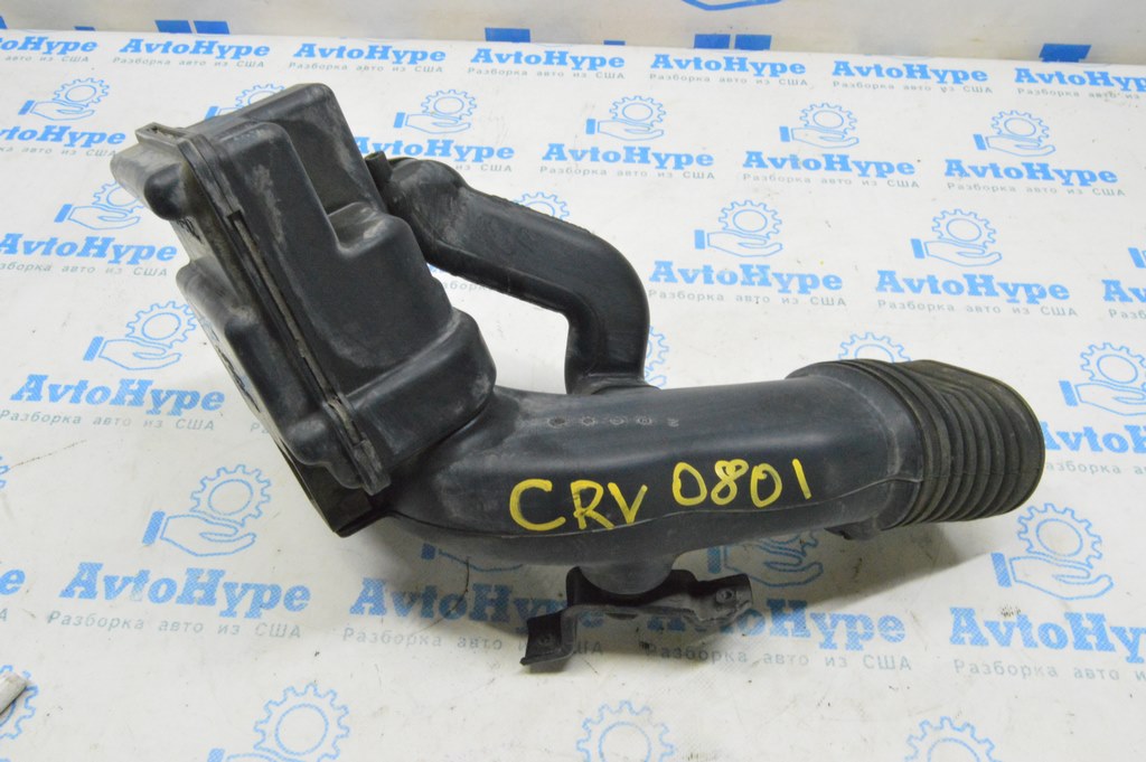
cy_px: 381
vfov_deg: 43.5
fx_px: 954
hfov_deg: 62.0
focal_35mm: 30
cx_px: 573
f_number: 20
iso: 6400
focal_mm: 20
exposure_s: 1/15
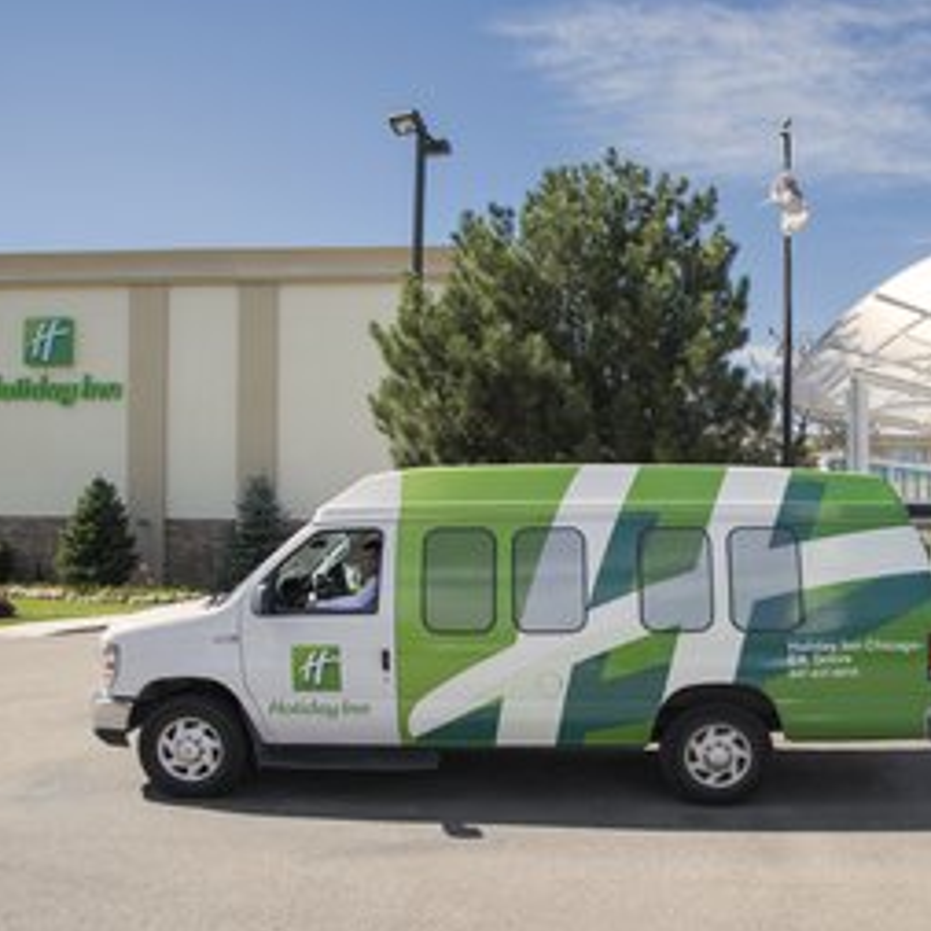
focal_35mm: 31
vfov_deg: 52.5
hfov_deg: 51.9
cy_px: 467
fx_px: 943
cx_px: 585
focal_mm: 24
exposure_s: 1/125
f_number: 10
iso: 100
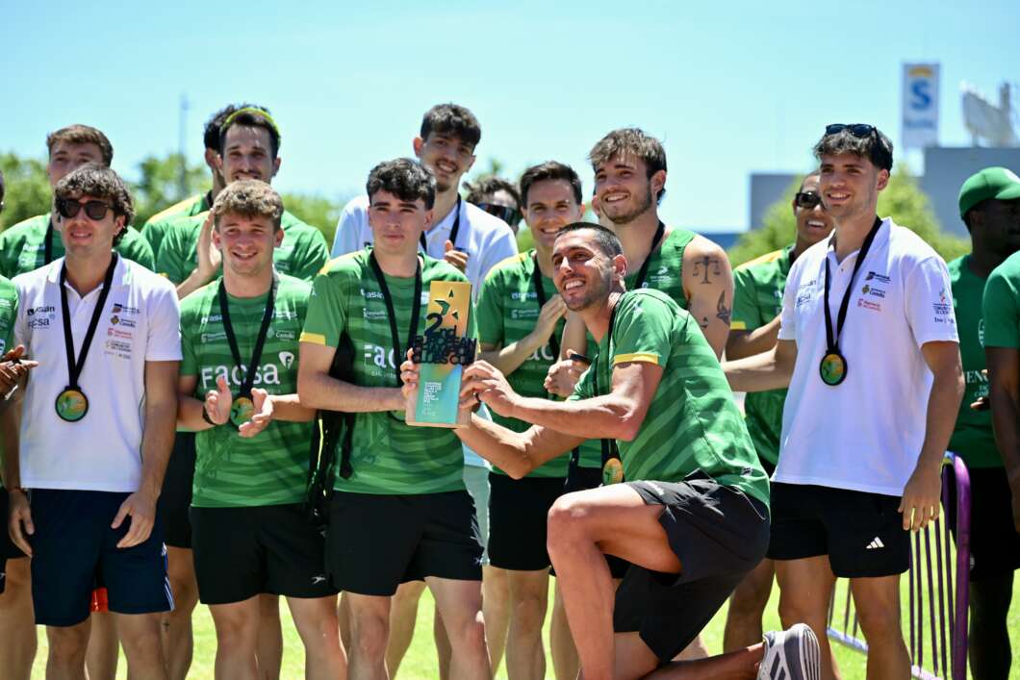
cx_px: 510
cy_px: 340
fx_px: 3400
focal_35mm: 120
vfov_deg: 11.4
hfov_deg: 17.1
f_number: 4
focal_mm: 120
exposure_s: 1/3200
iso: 560
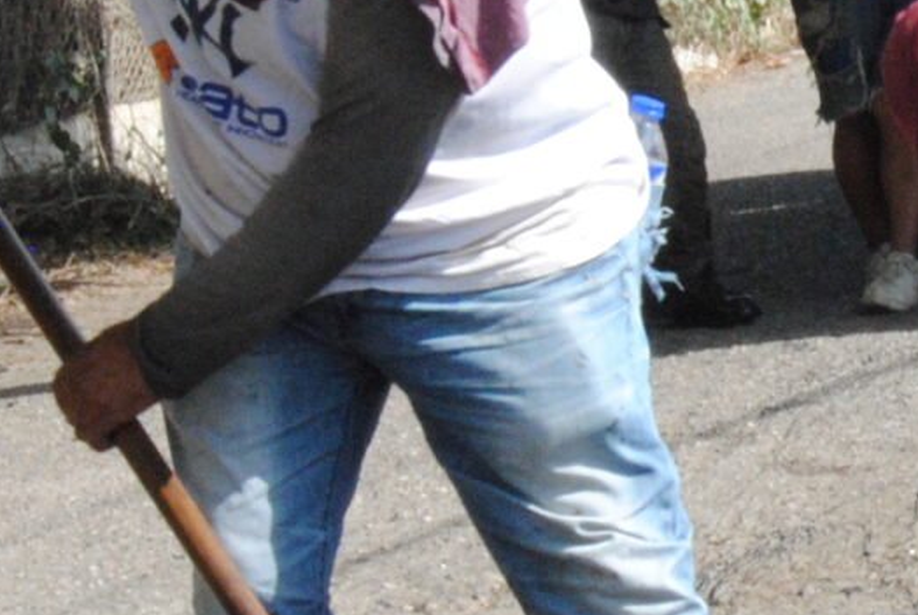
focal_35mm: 220
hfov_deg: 9.2
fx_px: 5618
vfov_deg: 6.3
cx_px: 1193
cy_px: 328
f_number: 22
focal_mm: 30
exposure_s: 1/125
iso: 800
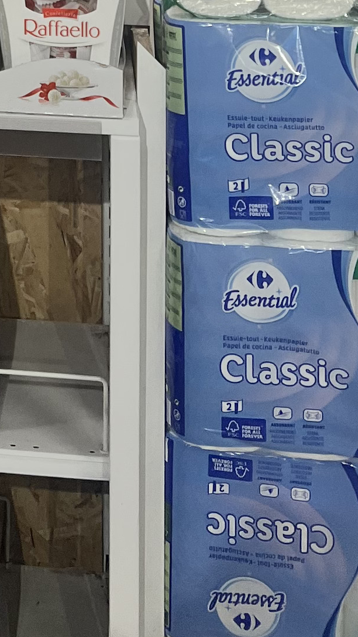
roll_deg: +0.3
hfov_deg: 10.9
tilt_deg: +1.3
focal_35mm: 105
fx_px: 1772
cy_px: -306
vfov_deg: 18.2
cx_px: -255
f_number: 1.5
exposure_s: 1/171
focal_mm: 5.7
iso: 40
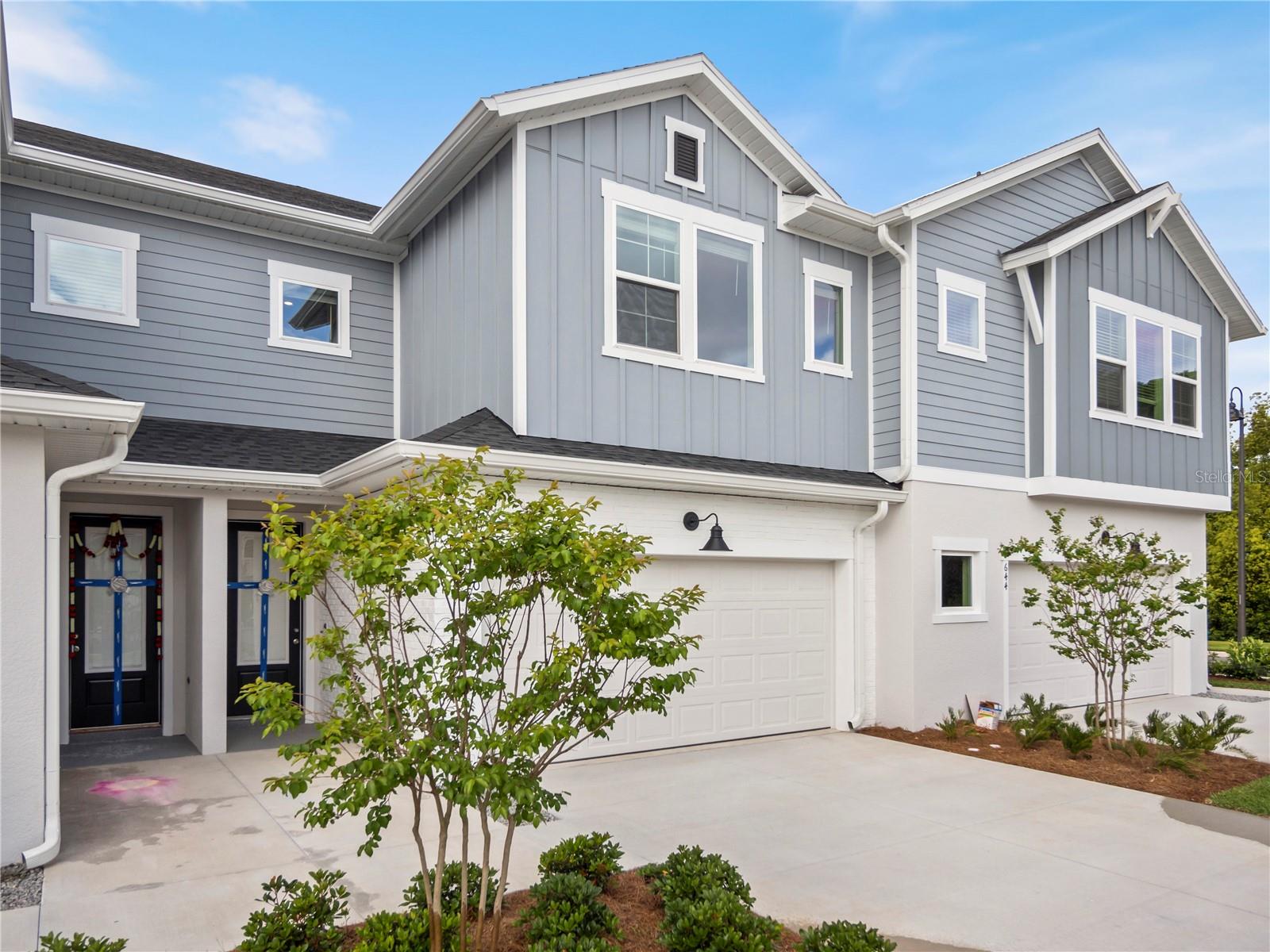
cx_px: 635
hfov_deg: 76.4
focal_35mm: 22
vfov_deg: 61.1
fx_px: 807
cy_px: 476
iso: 200
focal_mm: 11
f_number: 9
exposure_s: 1/640
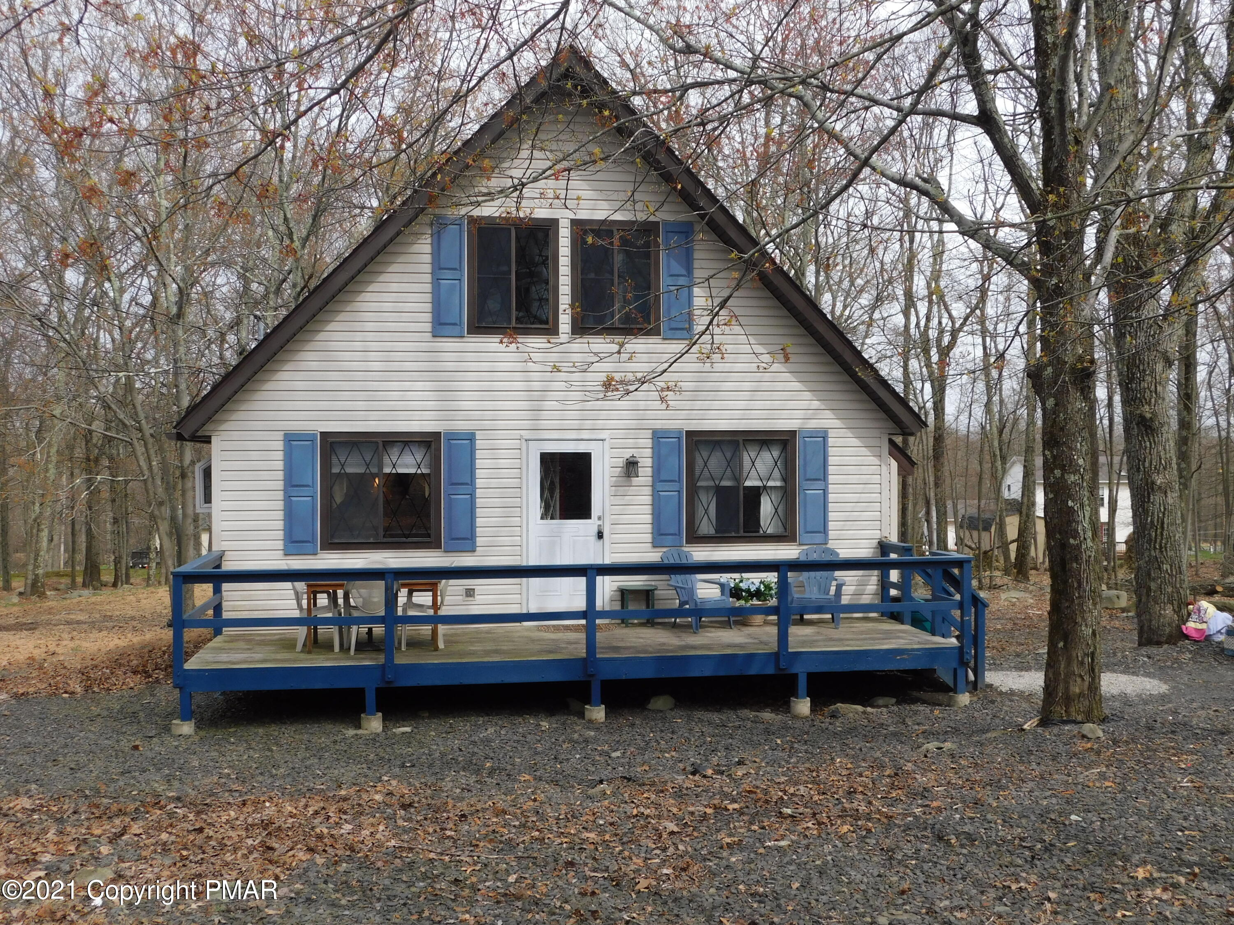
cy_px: 462
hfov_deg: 51.4
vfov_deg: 39.7
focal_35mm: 36
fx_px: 1283
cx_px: 617
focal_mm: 6.3
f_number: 3.5
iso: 125
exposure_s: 1/640
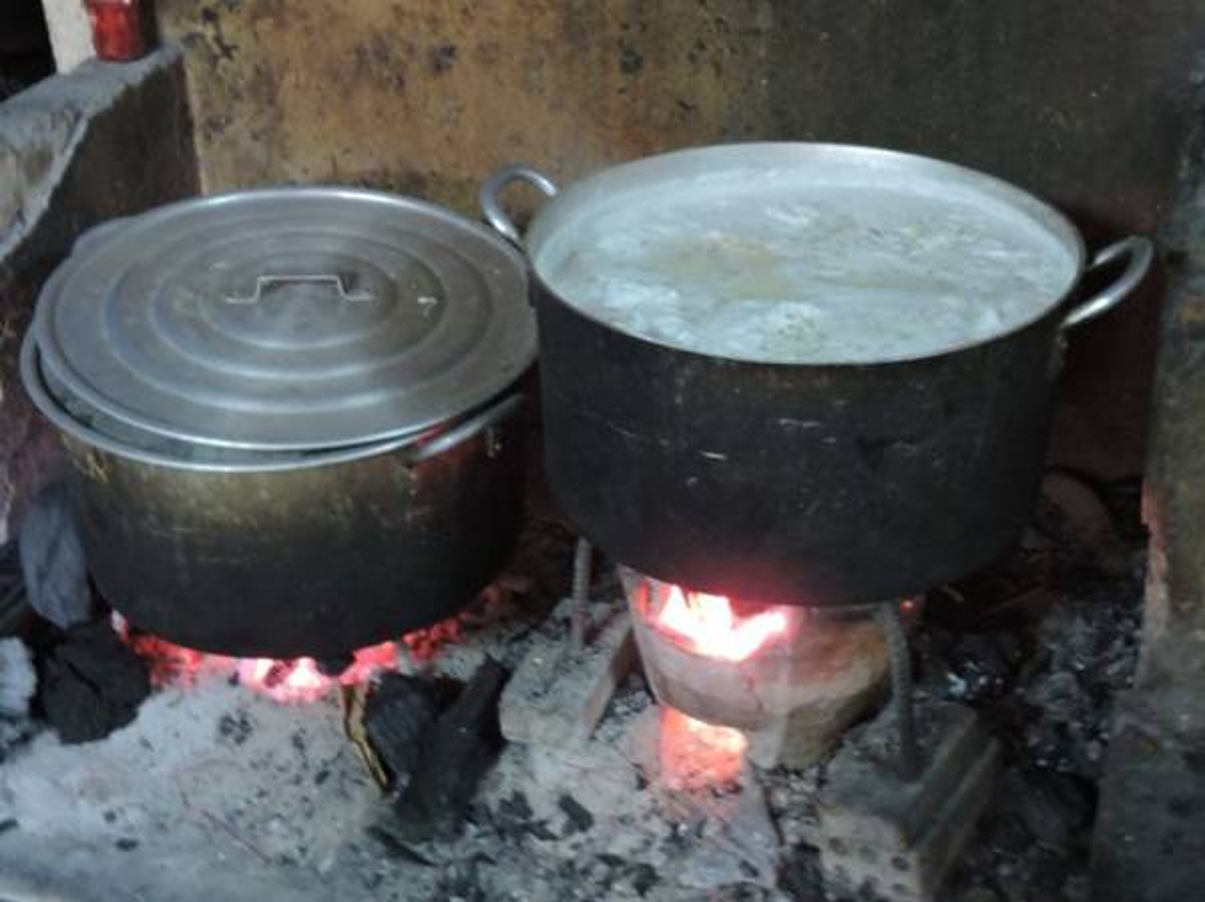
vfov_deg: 26.5
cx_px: 602
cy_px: 451
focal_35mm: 55
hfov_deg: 35.0
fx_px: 1913
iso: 800
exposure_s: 1/3
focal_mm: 9.9
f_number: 4
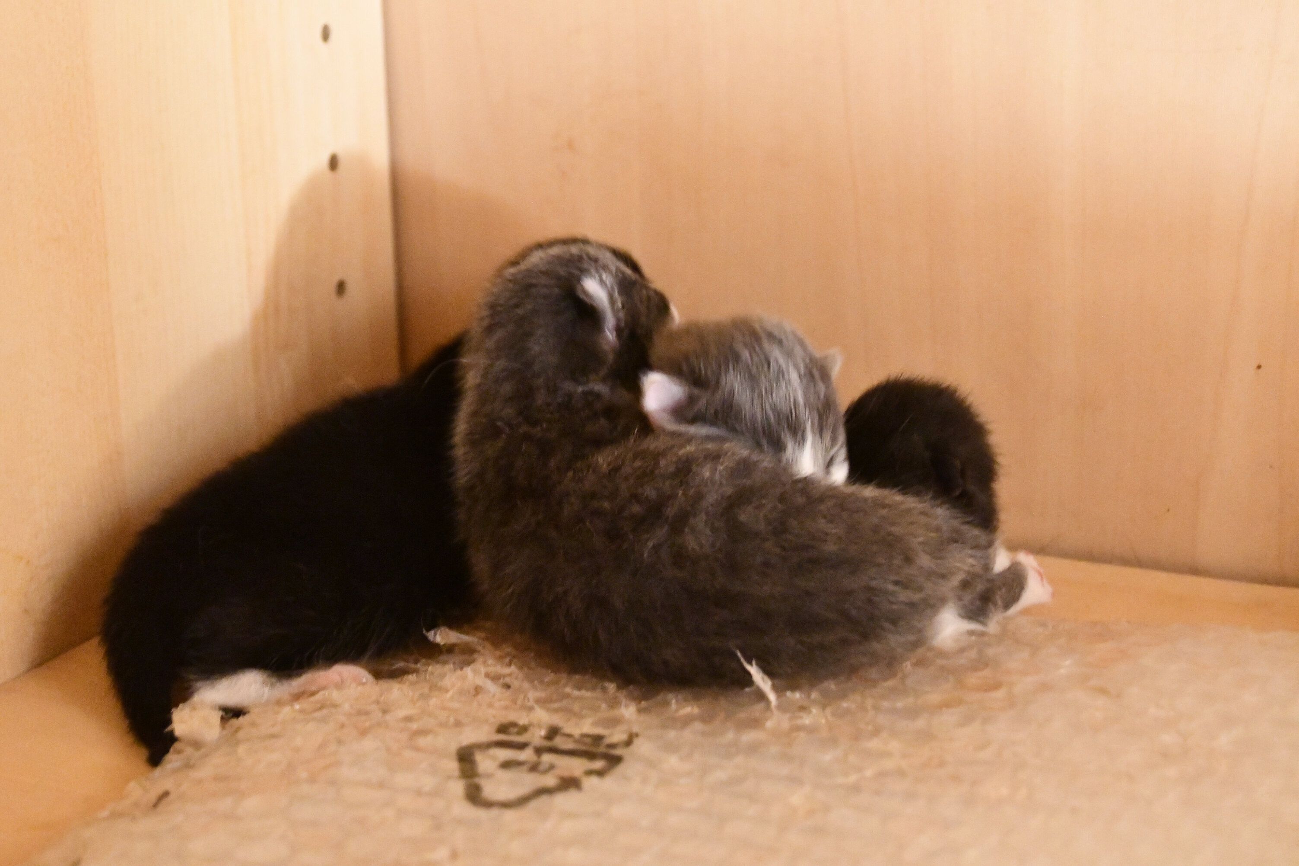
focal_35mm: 78
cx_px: 650
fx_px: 2814
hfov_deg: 26.0
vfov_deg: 17.5
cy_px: 433
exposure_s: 1/30
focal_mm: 52
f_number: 5.6
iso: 12800
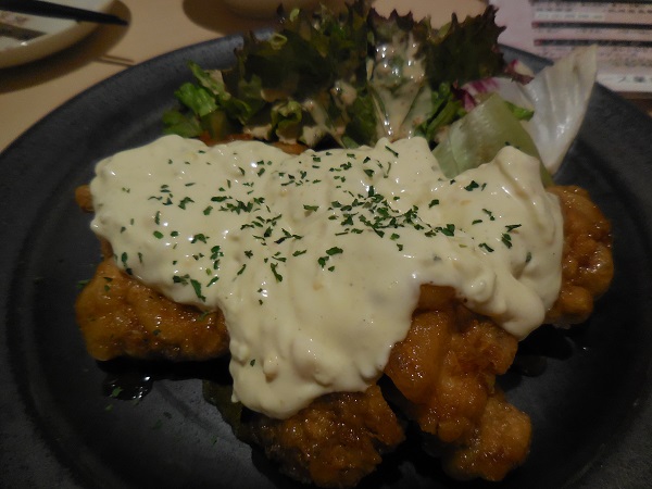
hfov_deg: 69.4
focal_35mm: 25
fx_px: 471
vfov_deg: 54.9
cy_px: 244
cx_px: 326
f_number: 3.3
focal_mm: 4.5
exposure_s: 1/13
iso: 400
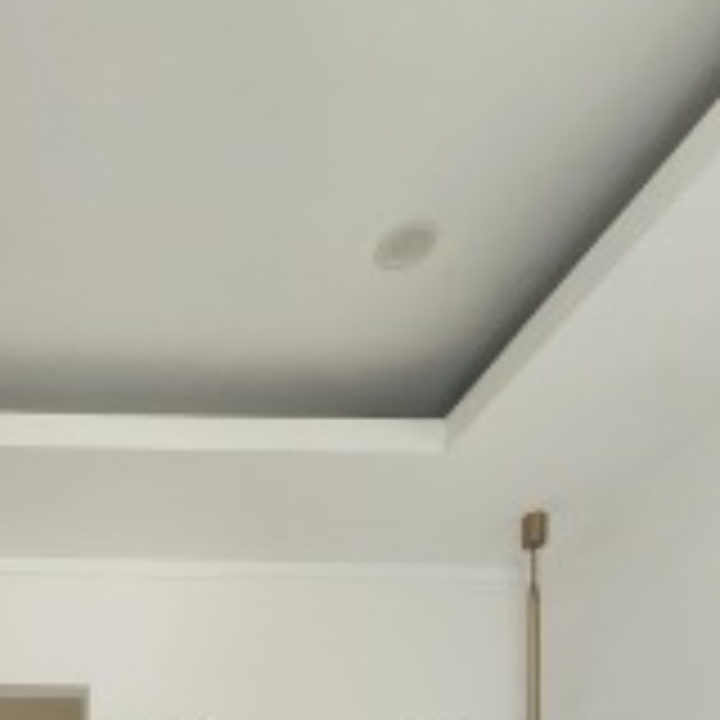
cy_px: 990
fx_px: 777
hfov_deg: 42.4
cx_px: -11
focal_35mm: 33
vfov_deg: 32.7
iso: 400
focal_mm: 2.2
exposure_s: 1/50
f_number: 2.2
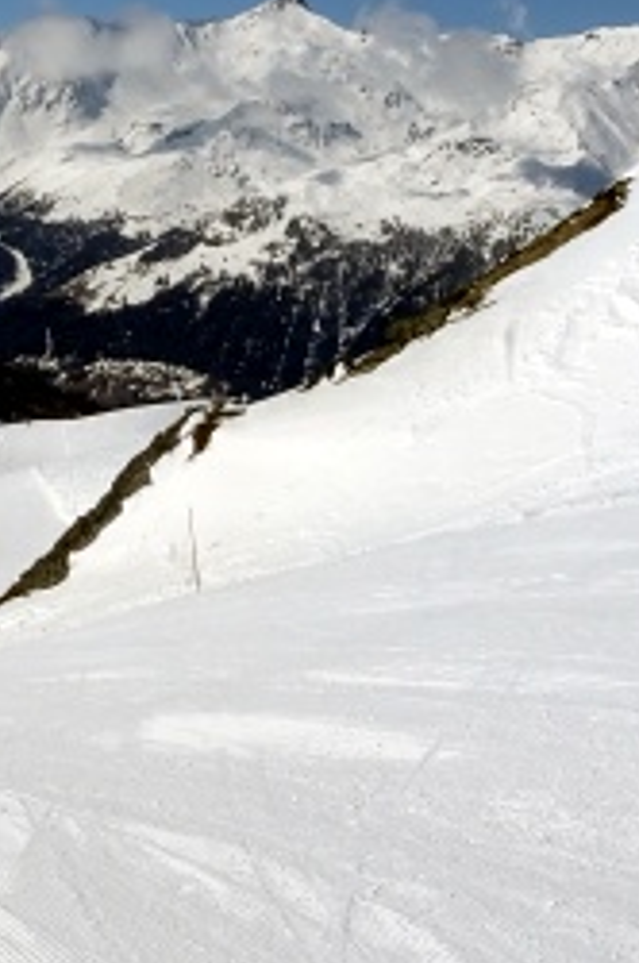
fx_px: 2136
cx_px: 104
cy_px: 493
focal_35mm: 80
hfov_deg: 16.9
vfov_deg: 25.4
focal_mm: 4.1
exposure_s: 1/2000
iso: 80
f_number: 5
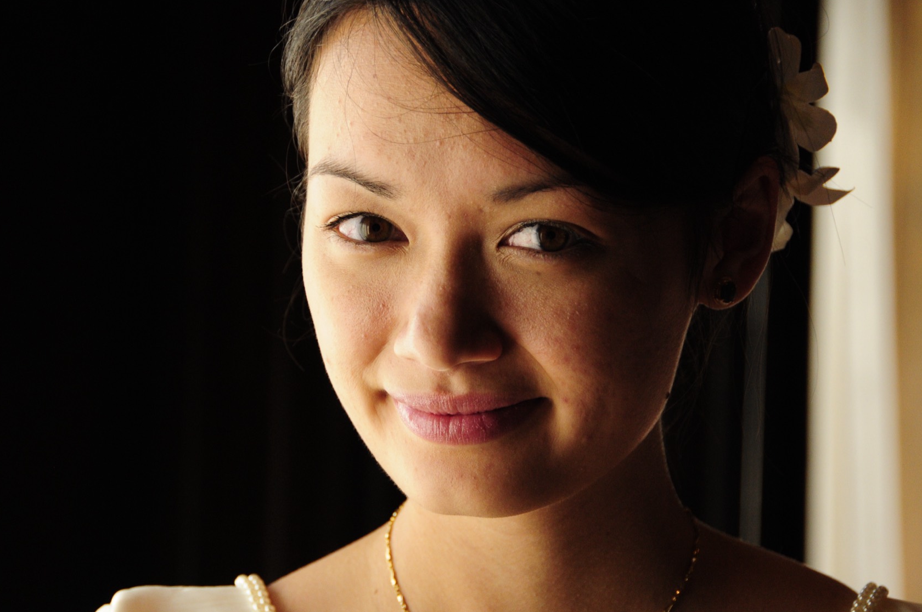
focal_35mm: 170
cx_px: 428
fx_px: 4338
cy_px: 361
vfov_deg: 8.1
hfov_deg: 12.1
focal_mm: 95
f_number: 5.6
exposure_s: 1/250
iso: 1000
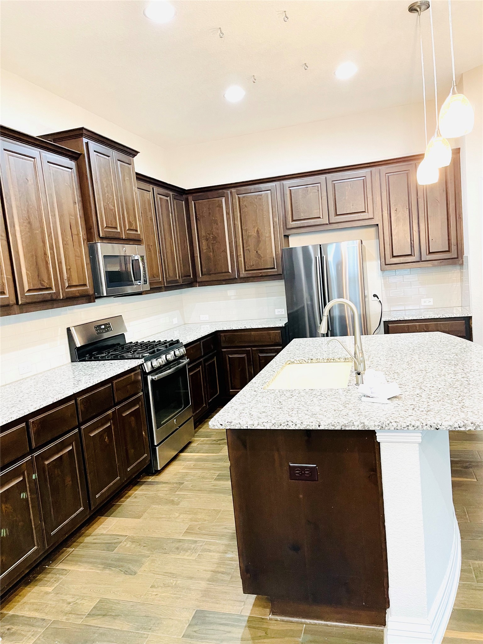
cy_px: 322
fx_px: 484
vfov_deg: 67.3
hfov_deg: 53.1
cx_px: 242
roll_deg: +5.9
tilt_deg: -5.6
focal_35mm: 26
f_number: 1.6
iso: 320
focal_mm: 5.1
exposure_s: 1/60
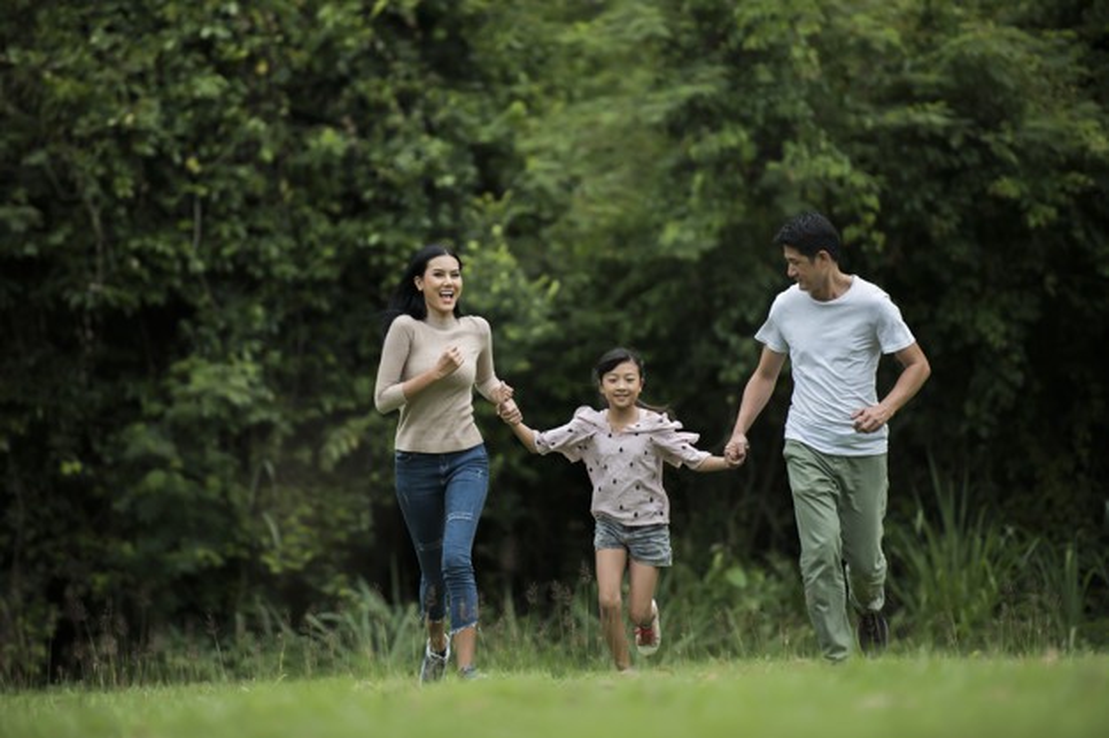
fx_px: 6159
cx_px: 554
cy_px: 369
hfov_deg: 10.3
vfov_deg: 6.9
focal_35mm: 200
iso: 250
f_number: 2.8
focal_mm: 200
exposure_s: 1/1000
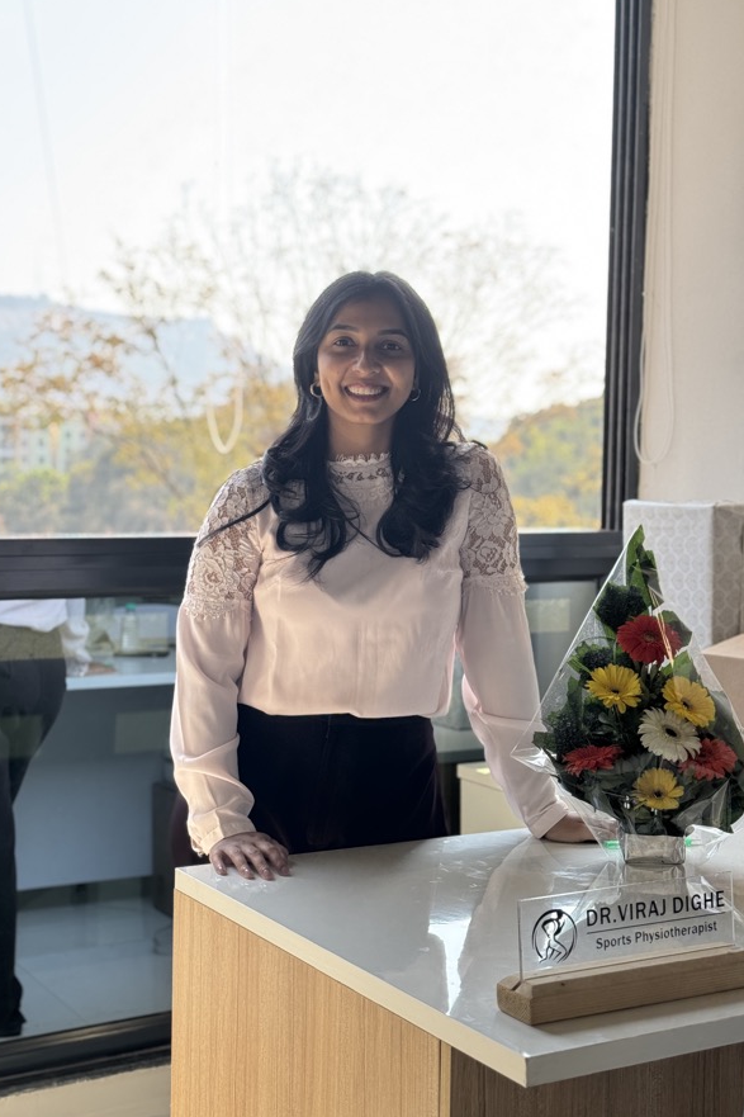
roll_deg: +0.2
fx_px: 1581
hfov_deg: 26.5
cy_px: 553
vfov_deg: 38.9
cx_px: 330
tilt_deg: -2.4
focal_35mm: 51
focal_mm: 6.76
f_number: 1.78
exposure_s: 1/349
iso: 64
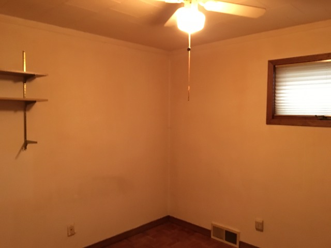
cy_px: 124
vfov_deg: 48.2
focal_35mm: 29
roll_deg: -0.2
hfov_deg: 61.7
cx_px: 166
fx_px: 277
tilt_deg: +0.8
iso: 250
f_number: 2.2
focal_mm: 4.15
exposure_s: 1/15
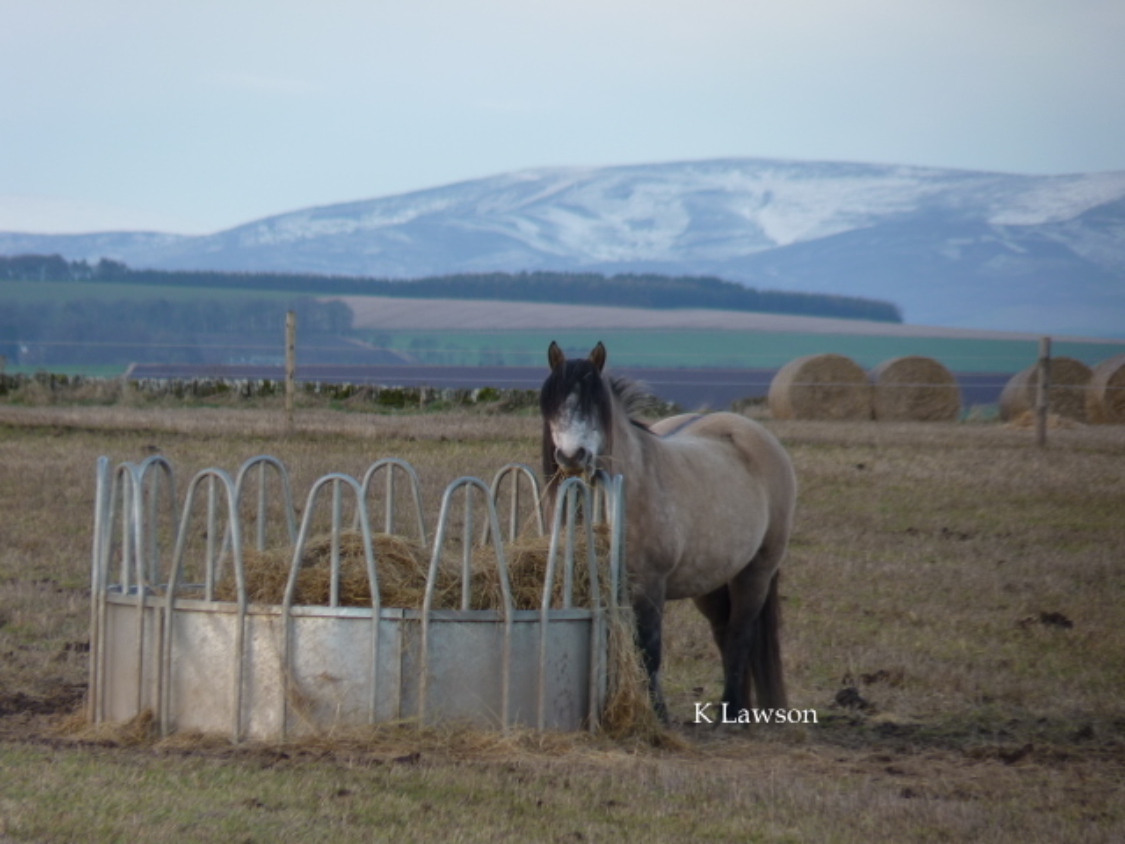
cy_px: 422
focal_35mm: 452
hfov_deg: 4.4
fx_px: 14690
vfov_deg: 3.3
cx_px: 562
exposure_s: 1/125
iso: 80
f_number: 4
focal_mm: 80.4
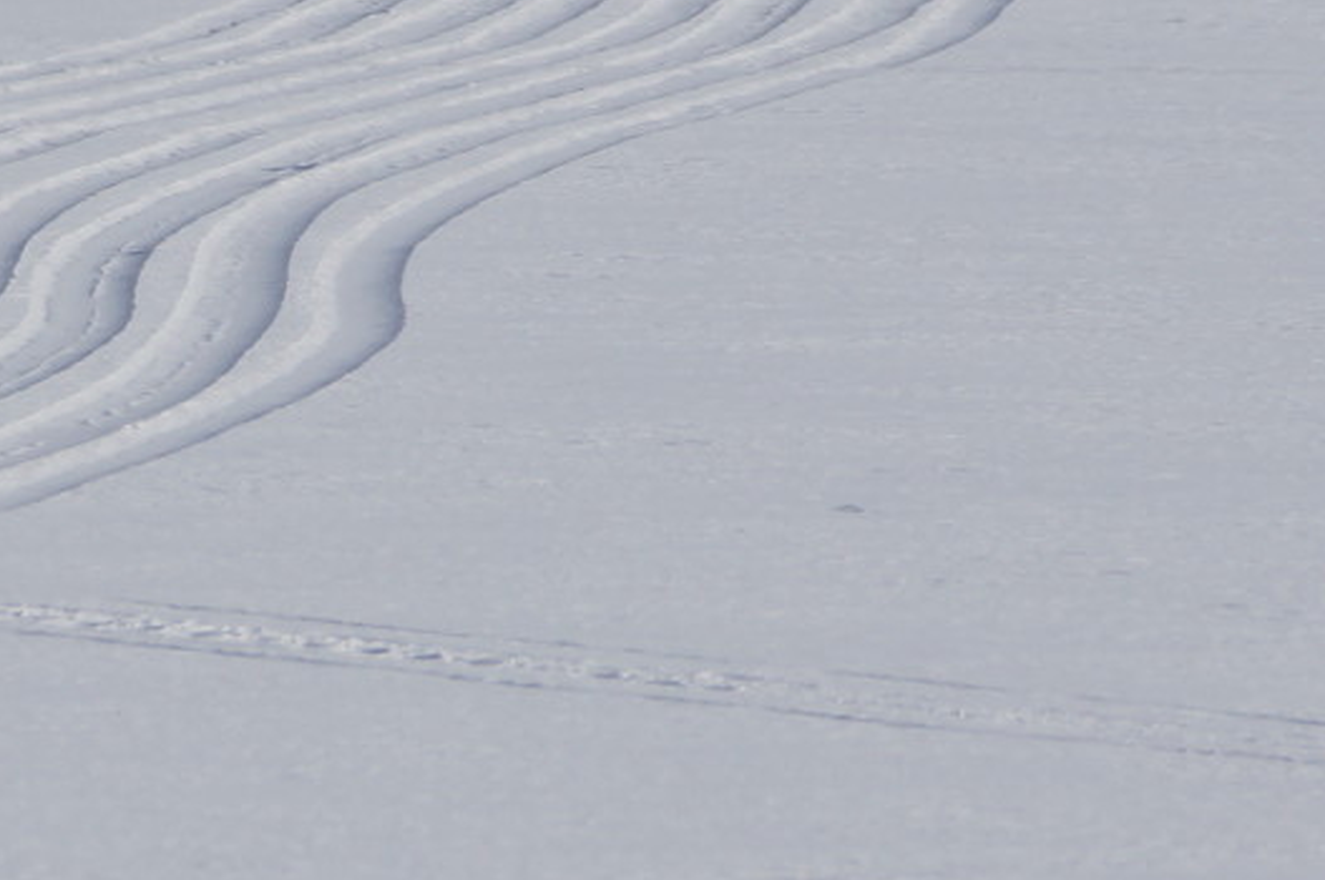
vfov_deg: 1.0
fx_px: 50214
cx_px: 181
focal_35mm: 1366
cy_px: 299
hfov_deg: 1.5
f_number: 8
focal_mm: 250
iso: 100
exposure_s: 1/640
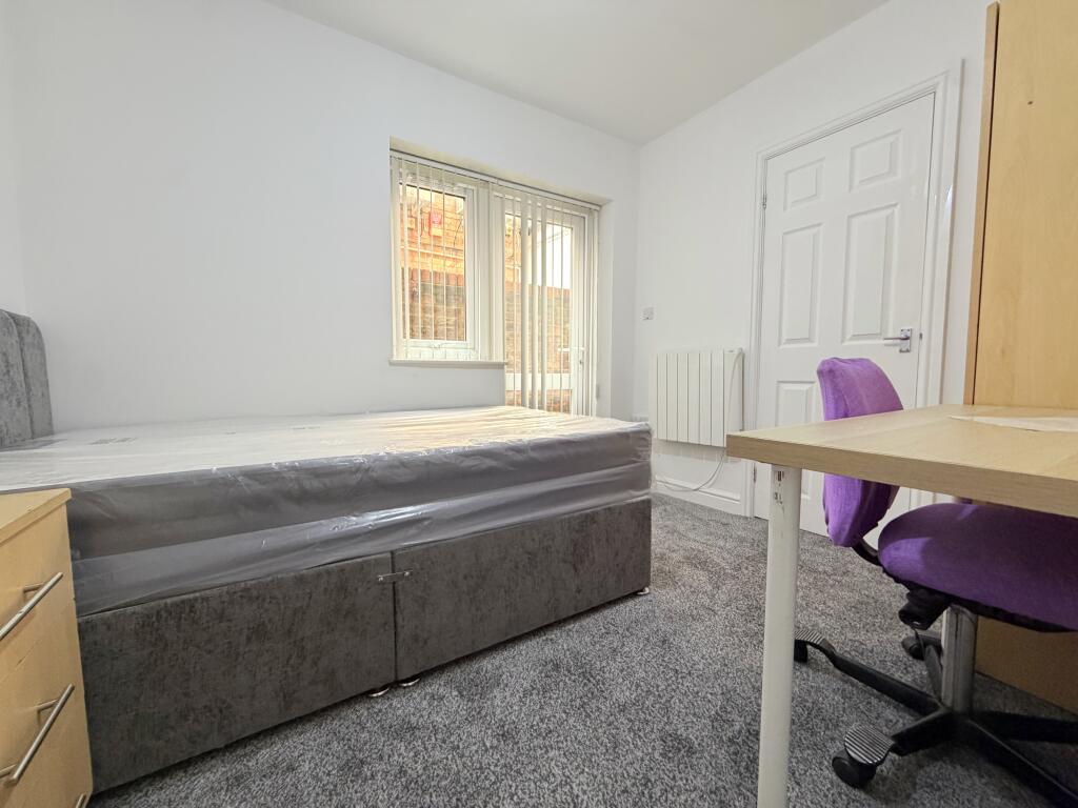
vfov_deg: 85.7
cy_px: 404
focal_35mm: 14
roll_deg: -0.3
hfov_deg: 102.1
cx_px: 539
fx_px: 436
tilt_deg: -3.5
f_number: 2.2
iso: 320
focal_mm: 2.22
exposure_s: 1/100
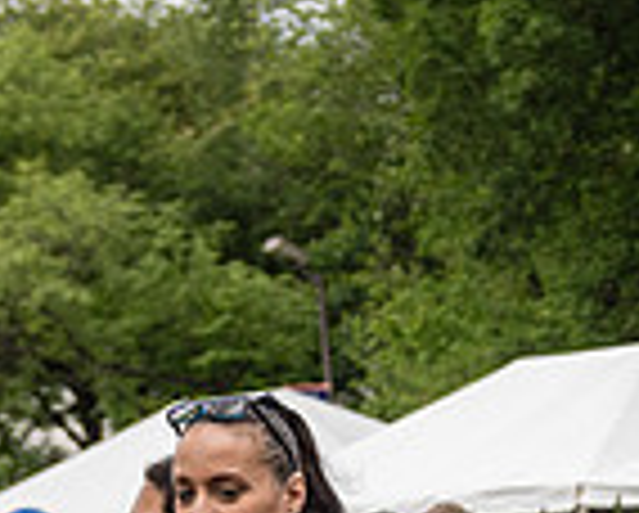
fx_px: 4034
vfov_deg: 7.1
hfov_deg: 8.6
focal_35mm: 213
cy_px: 857
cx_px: 1271
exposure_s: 1/1000
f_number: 4
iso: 400
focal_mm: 55
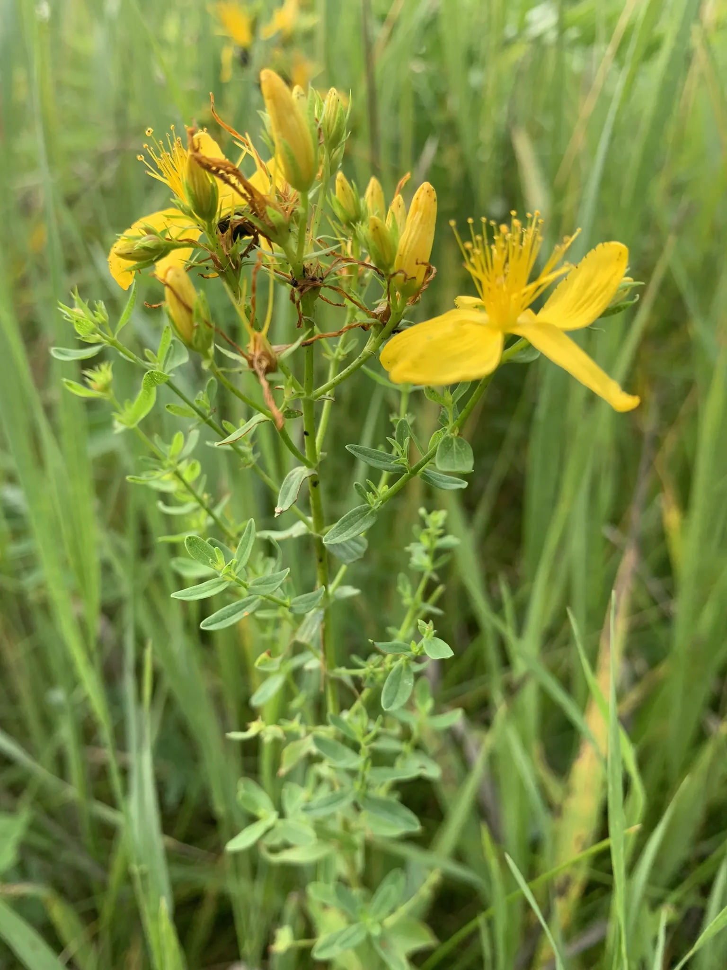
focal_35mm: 26
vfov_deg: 67.3
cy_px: 485
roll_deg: -5.3
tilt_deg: -1.3
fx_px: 728
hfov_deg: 53.1
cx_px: 364
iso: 25
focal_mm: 4.25
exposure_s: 1/223
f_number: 1.8
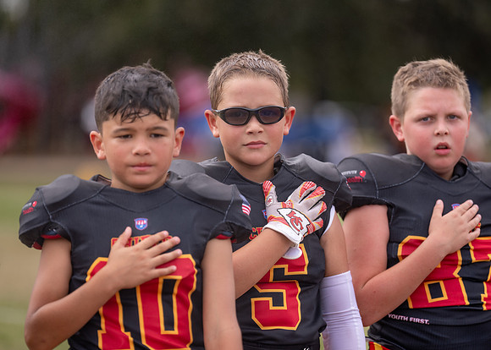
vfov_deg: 6.7
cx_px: 246
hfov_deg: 9.4
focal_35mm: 213
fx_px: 2973
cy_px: 175
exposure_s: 1/1000
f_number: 2.8
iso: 100
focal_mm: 200
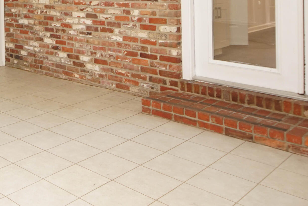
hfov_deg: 40.4
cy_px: -11
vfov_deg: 28.2
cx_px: 19
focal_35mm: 44
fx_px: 377
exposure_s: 1/60
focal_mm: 12
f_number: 4.5
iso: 640
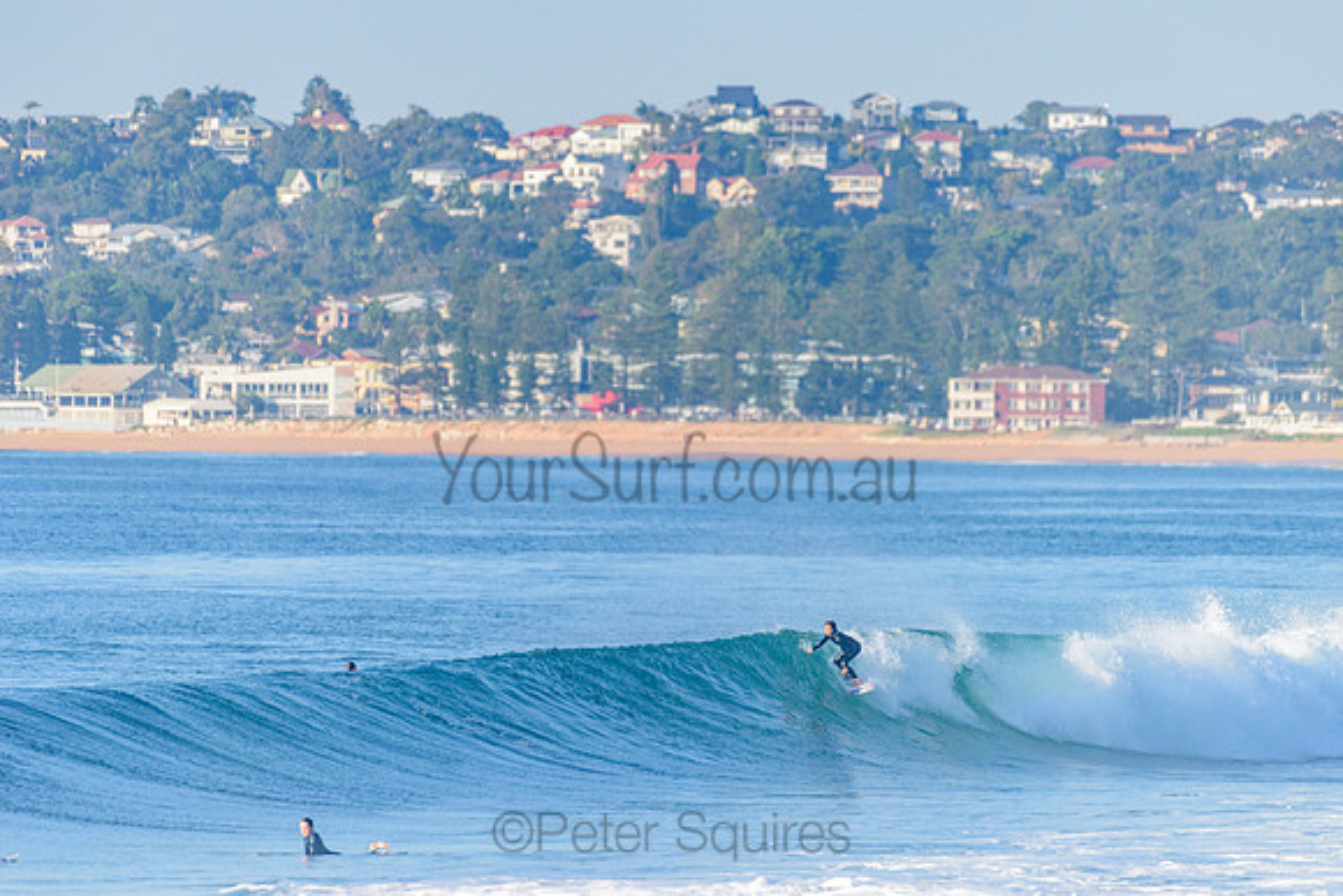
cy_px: 448
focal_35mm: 500
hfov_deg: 4.1
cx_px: 672
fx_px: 18656
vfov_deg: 2.8
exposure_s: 1/2000
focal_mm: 500
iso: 280
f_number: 5.6
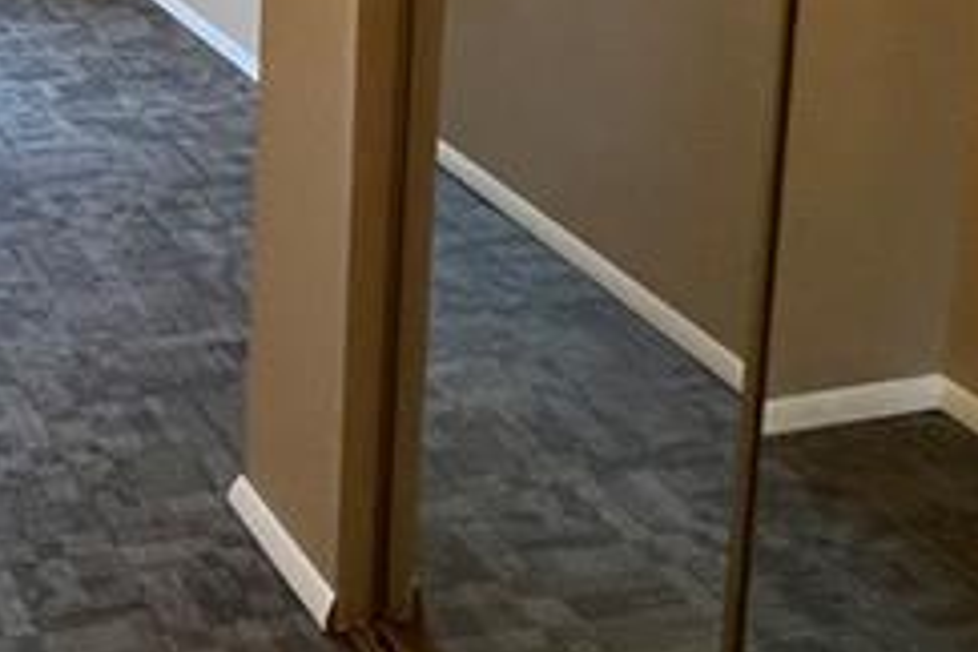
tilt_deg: -8.7
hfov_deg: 31.8
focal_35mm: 57
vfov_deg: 21.2
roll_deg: +0.0
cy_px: -233
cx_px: -48
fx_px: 1548
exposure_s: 1/60
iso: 200
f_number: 1.8
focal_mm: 1.57
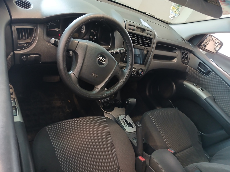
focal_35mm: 26
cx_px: 115
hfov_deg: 67.3
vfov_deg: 53.1
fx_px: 173
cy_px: 86
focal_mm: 3.98
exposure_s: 1/24
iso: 400
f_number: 1.8
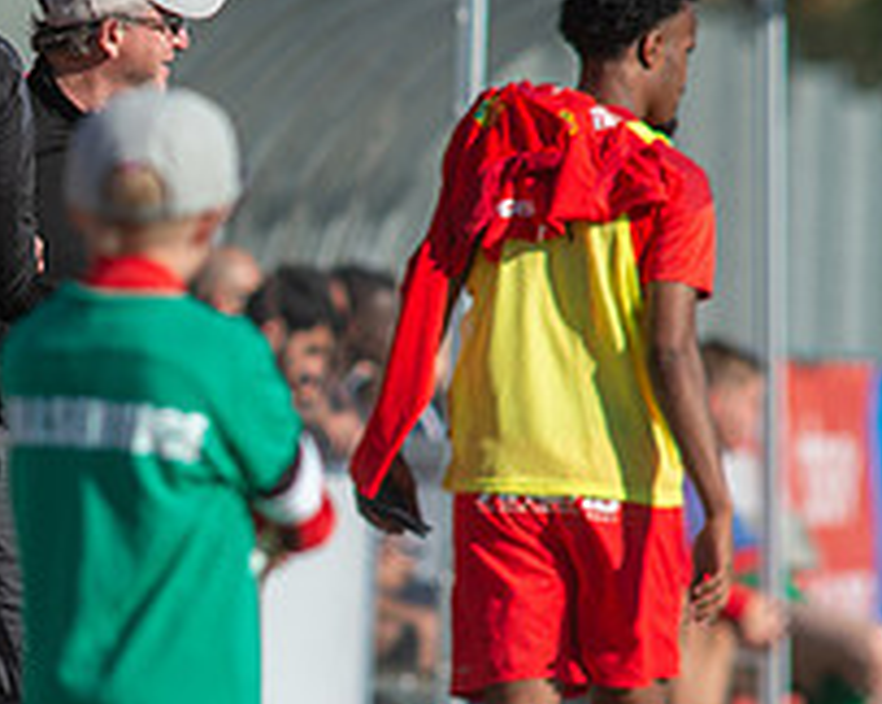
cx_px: -52
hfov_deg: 1.7
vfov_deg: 1.4
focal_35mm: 1127
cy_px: 330
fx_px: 29391
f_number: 4.5
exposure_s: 1/1600
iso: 280
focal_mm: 420
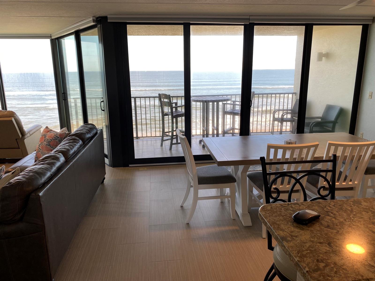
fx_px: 282
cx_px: 188
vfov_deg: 53.1
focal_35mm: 26
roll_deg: +1.6
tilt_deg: -13.7
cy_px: 140
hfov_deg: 67.3
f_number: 1.8
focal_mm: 4.25
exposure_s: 1/131
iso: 32
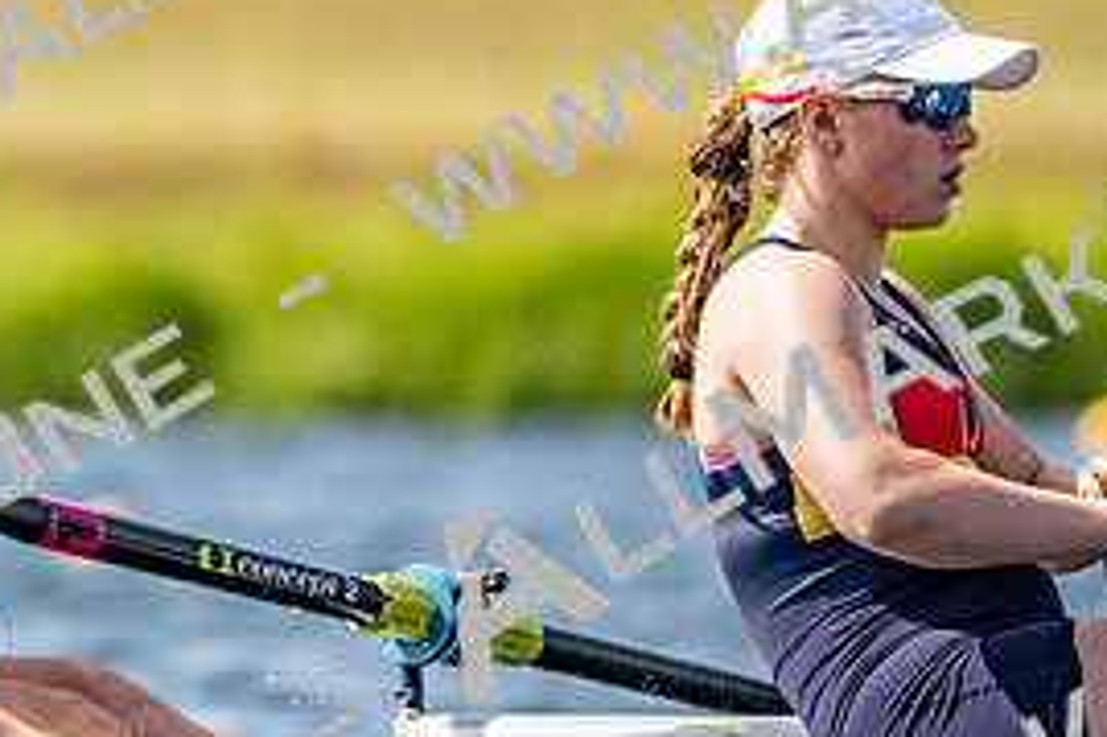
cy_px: 313
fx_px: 39703
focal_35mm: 1292
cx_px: 91
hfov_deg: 1.6
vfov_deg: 1.1
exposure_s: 1/2500
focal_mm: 400
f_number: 4.5
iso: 250
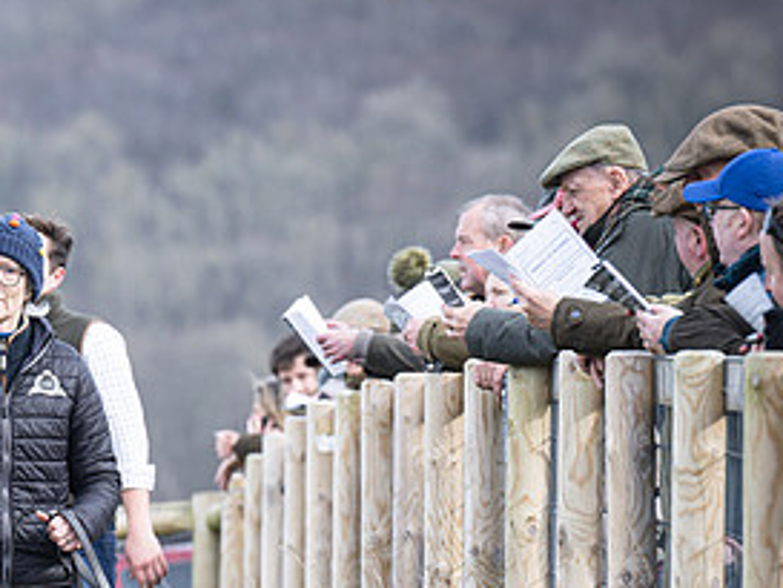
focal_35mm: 601
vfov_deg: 2.5
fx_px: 13600
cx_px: 64
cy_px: 493
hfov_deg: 3.3
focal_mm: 200
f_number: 5
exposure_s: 1/320
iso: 200
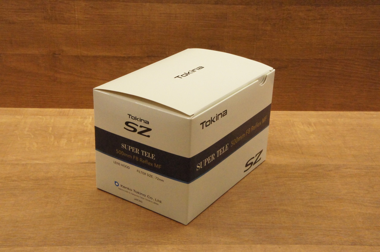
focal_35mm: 54
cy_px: 126
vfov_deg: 25.0
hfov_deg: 36.9
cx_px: 190
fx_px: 569
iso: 6400
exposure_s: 1/125
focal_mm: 36
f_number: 18
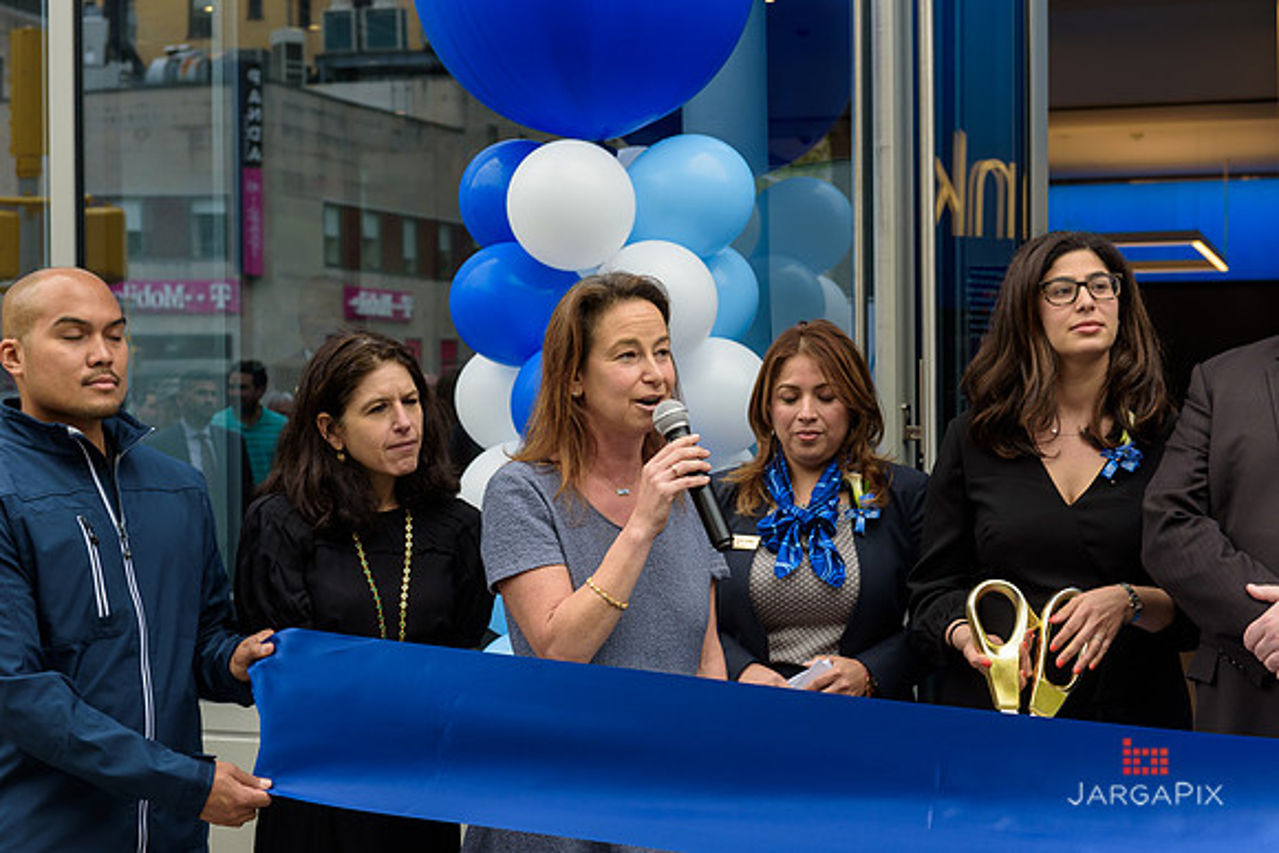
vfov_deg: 22.6
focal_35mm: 60
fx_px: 2132
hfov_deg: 33.4
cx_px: 640
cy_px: 426
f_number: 5
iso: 200
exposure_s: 1/250
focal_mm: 60
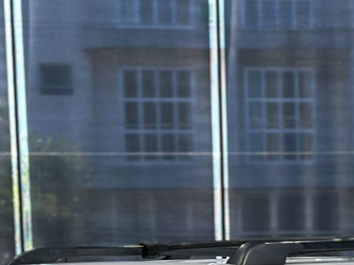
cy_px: 497
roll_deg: +0.8
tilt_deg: -7.4
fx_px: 1871
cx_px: 339
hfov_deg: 10.7
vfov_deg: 7.8
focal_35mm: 183
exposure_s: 1/120
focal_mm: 6.86
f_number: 1.78
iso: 100
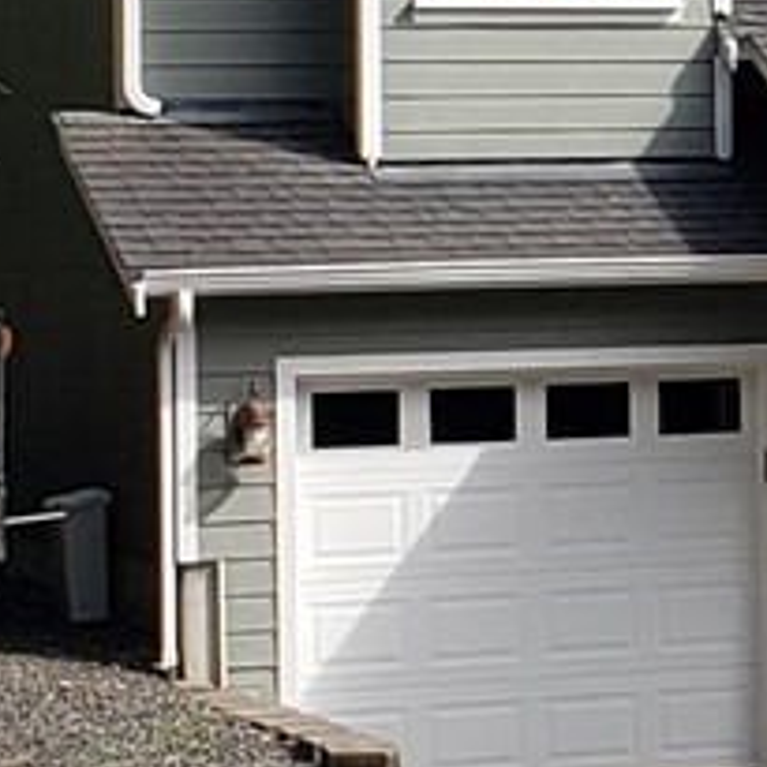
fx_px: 2883
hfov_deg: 13.0
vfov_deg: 15.0
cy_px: 123
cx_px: 1556
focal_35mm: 115
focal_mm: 4.3
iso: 50
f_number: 2.4
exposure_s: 1/816
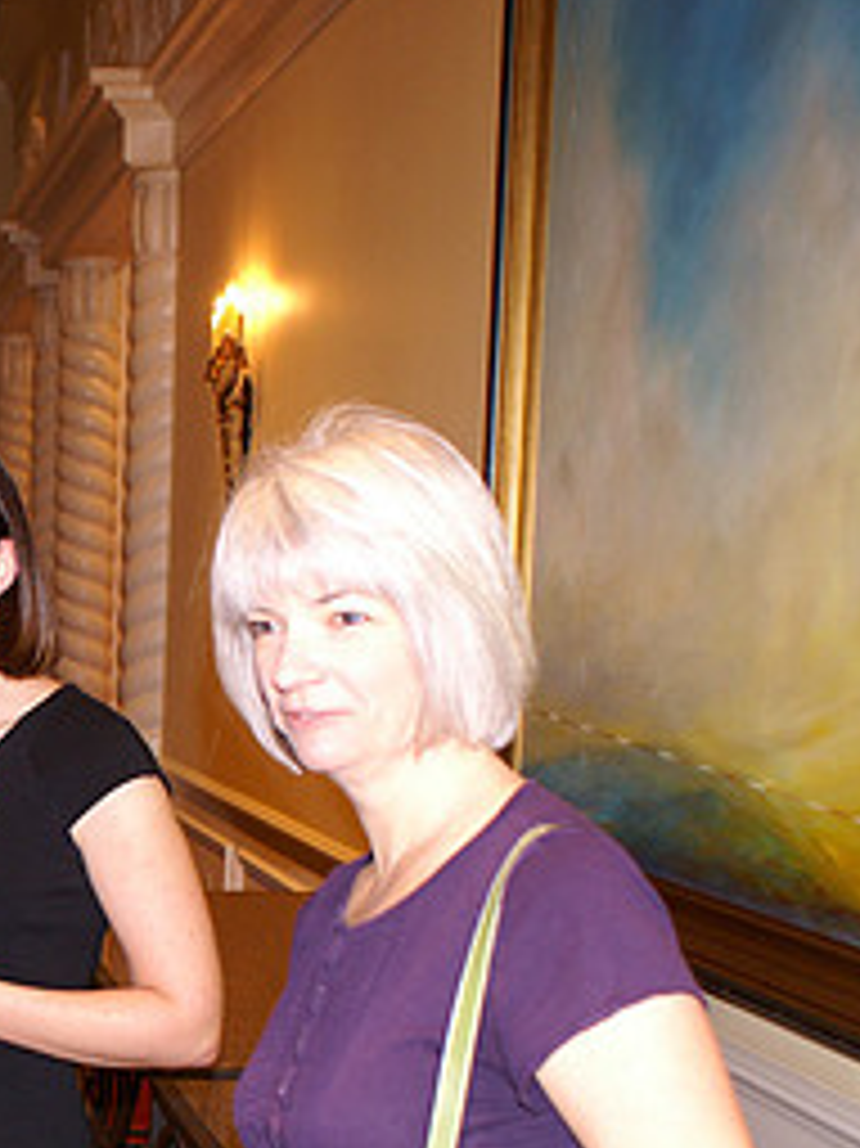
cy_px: 842
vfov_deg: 32.2
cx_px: -198
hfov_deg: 22.6
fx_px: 1956
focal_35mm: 59
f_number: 3.5
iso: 400
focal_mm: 18
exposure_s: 1/60
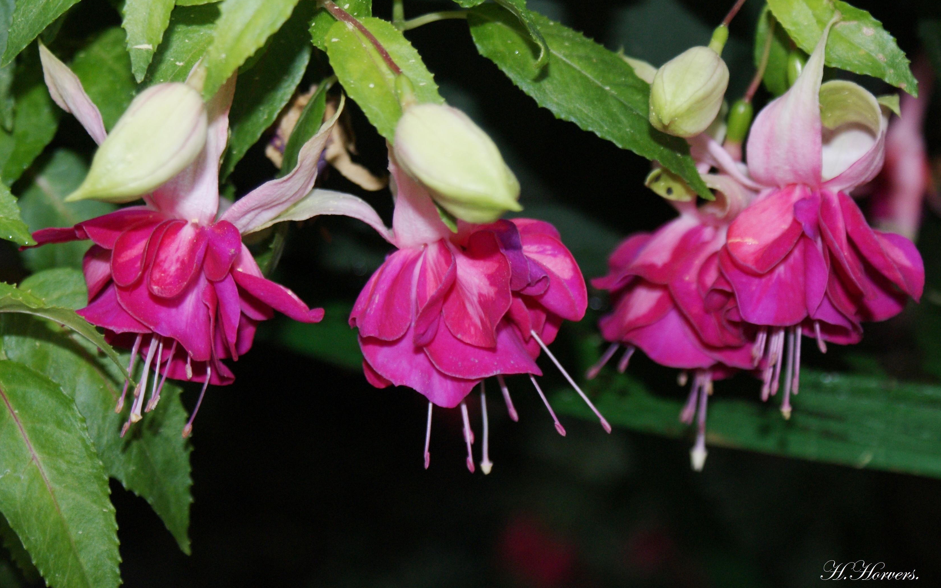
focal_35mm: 85
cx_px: 471
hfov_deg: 24.5
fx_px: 2167
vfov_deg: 15.5
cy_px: 277
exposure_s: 1/80
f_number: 5.6
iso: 400
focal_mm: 55
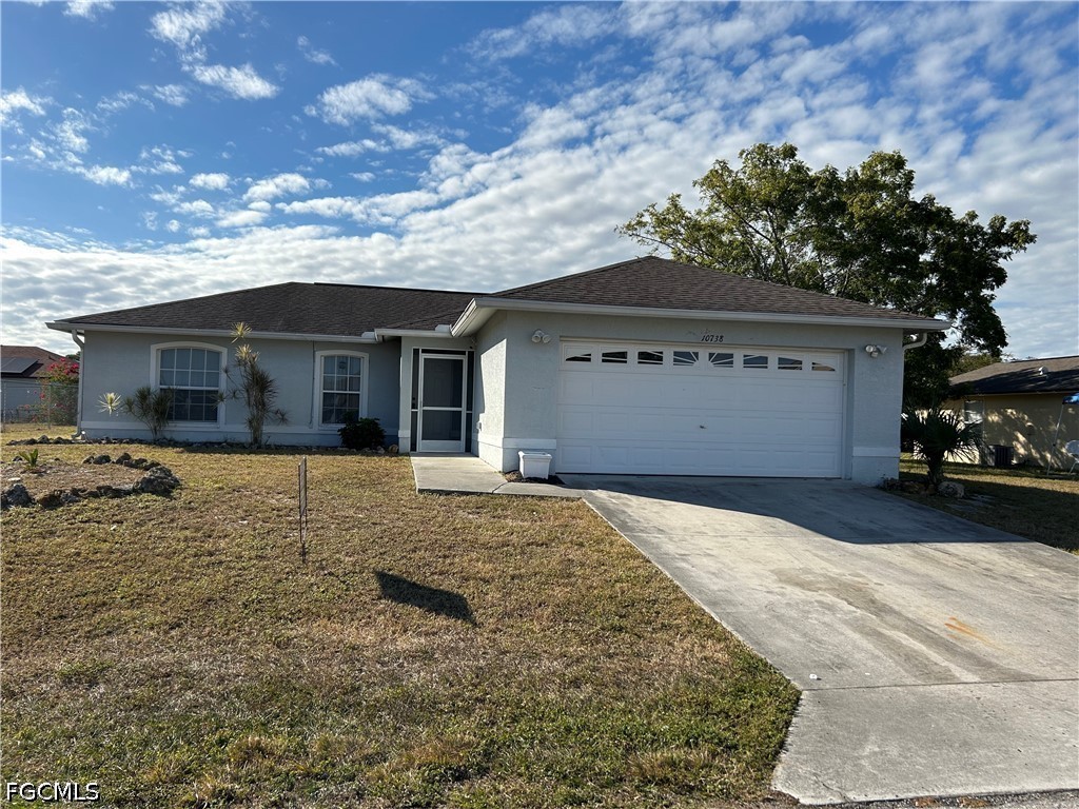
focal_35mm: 26
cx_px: 540
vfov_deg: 53.1
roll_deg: -1.4
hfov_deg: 67.3
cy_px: 404
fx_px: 810
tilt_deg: +0.4
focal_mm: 5.7
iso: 50
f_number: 1.5
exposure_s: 1/5882
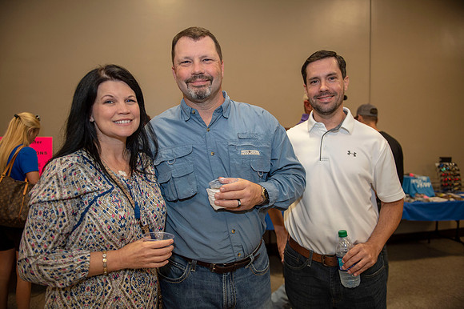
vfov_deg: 53.1
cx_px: 232
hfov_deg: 73.8
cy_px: 154
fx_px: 309
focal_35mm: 24
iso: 800
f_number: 2.8
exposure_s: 1/125
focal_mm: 24
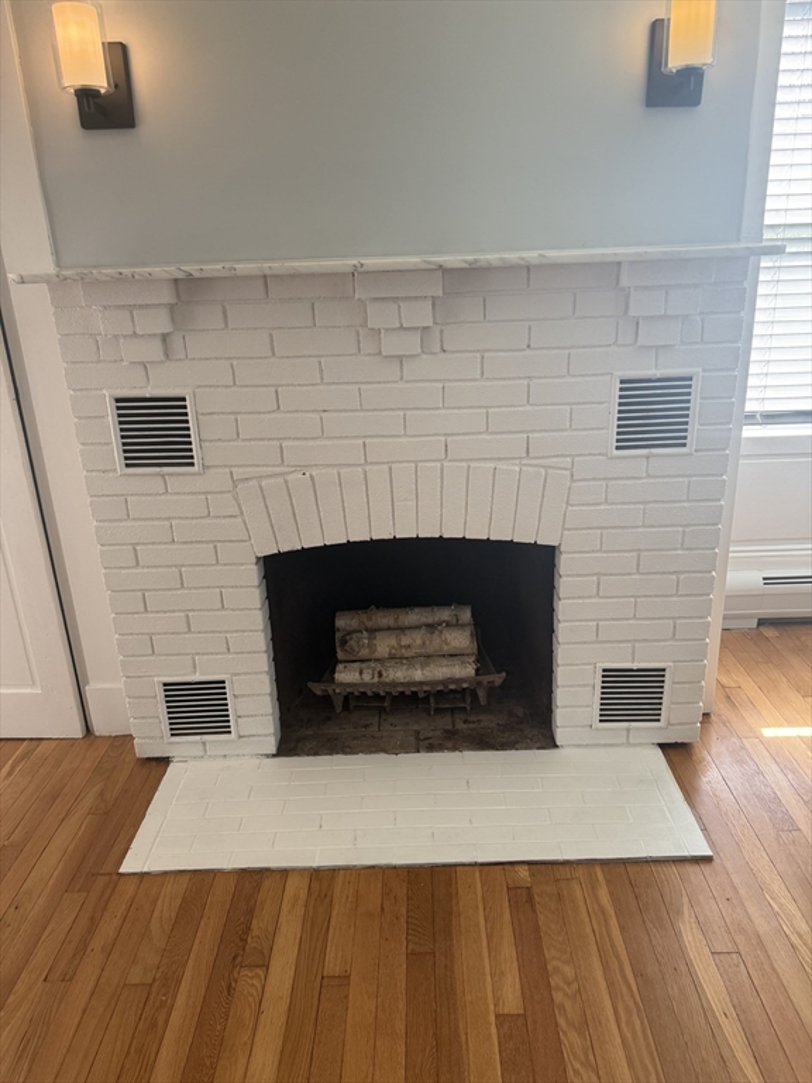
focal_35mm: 24
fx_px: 751
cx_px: 406
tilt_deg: -20.4
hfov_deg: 56.8
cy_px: 542
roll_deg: +1.9
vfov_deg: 71.6
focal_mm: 6.76
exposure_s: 1/121
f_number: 1.78
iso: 200
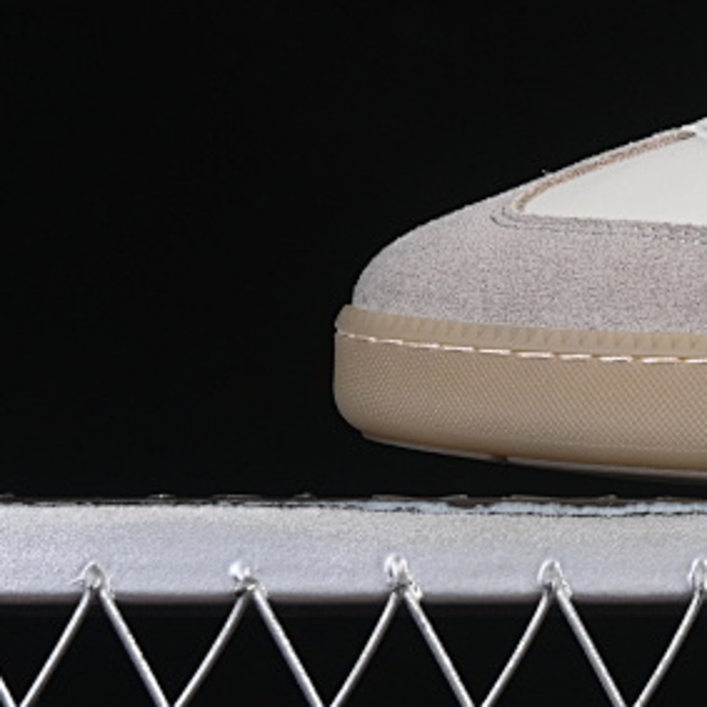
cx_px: 1259
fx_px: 5615
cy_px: -45
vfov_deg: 7.2
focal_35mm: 243
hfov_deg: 7.0
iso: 160
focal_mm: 50
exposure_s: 1/80
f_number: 8
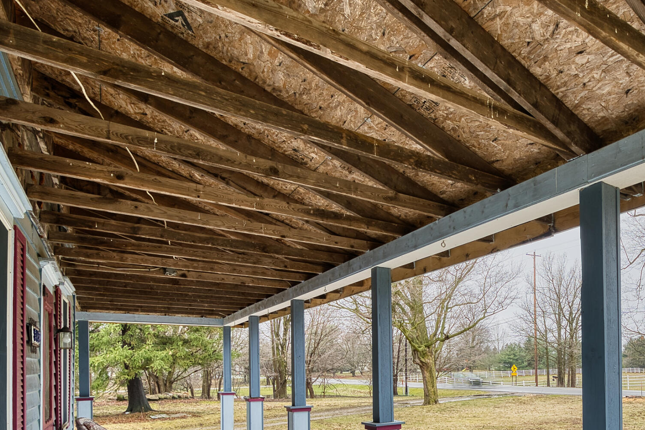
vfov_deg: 46.1
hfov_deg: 63.8
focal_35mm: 26
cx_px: 510
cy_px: 363
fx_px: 466
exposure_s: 1/50
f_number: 8
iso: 160
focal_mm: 13
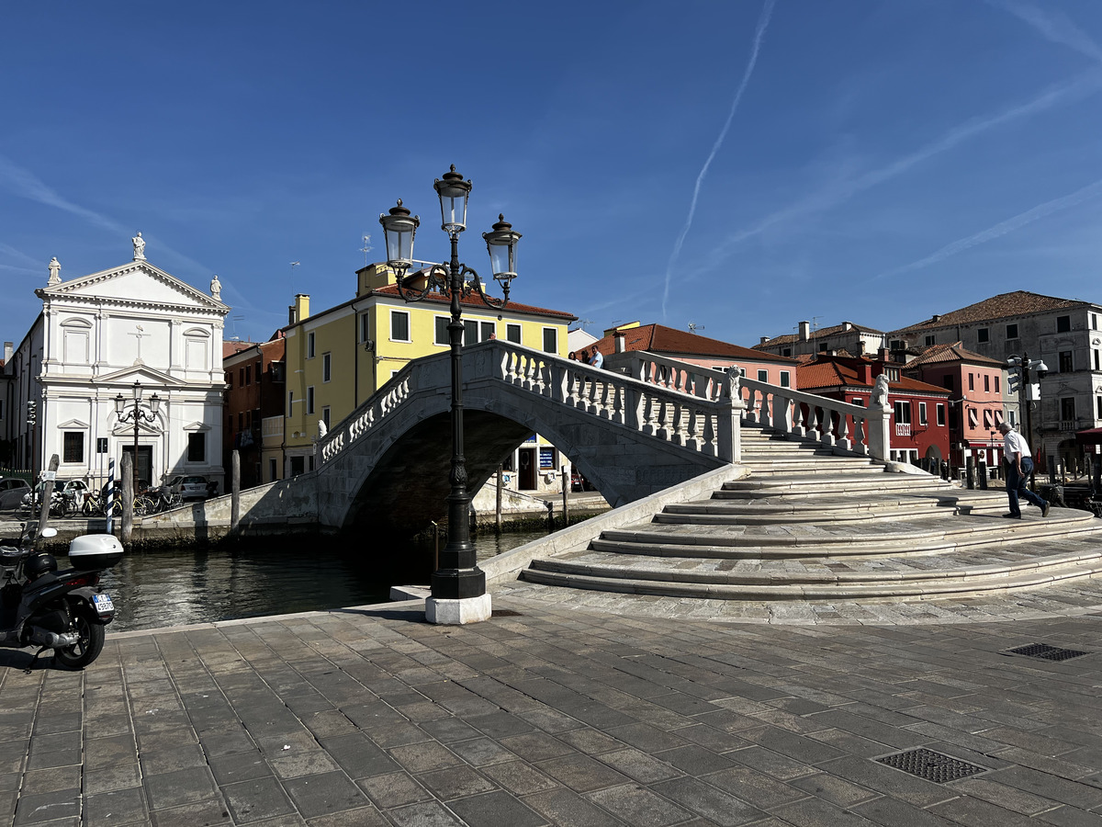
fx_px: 828
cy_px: 414
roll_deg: +1.3
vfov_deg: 53.1
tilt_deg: +3.3
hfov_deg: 67.3
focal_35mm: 26
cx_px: 551
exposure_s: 1/6579
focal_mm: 5.7
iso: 50
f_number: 1.5
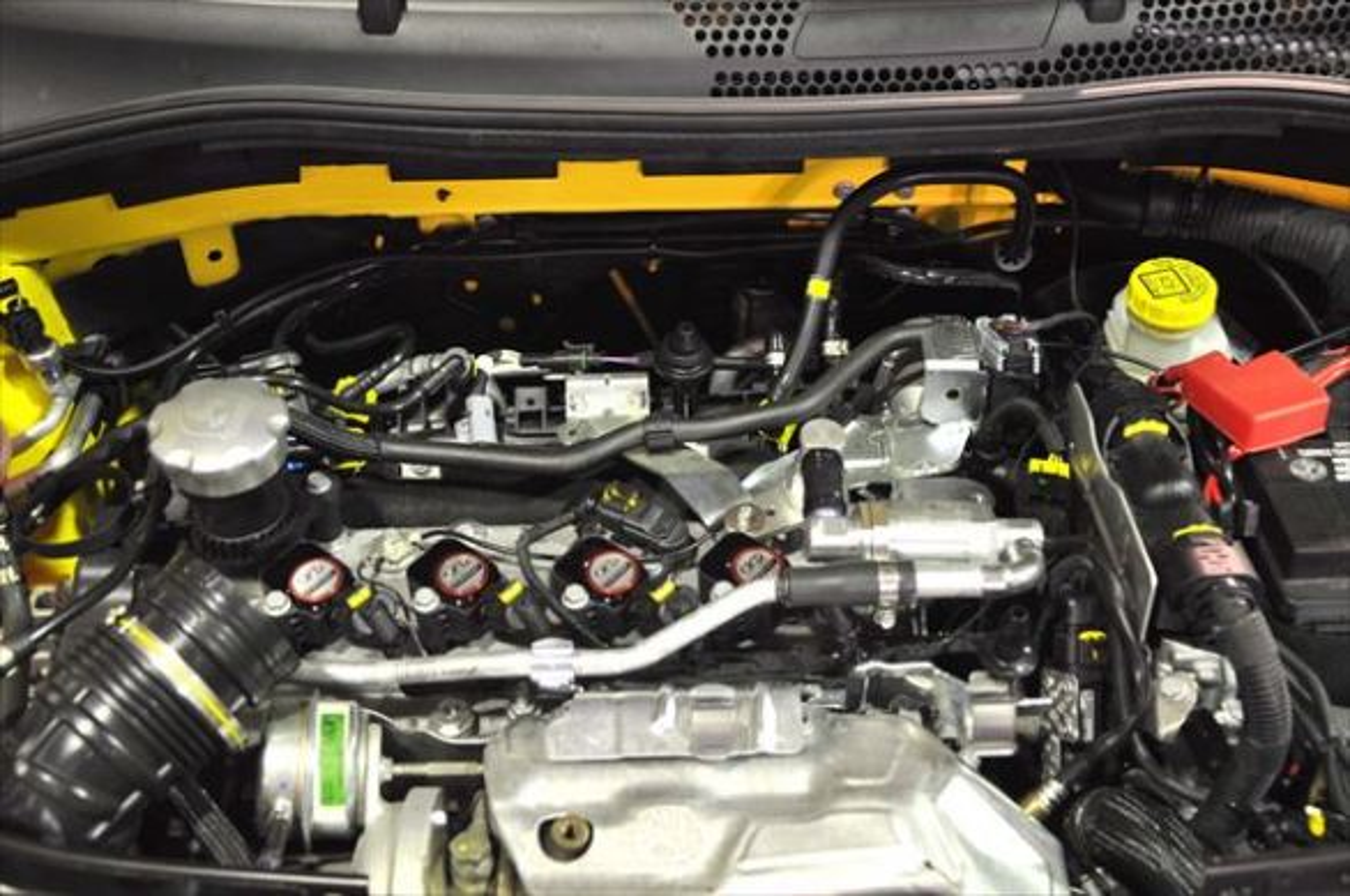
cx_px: 675
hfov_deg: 43.7
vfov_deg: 29.8
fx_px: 1685
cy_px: 448
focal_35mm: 45
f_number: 4.2
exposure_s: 1/15
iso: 560
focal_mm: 30
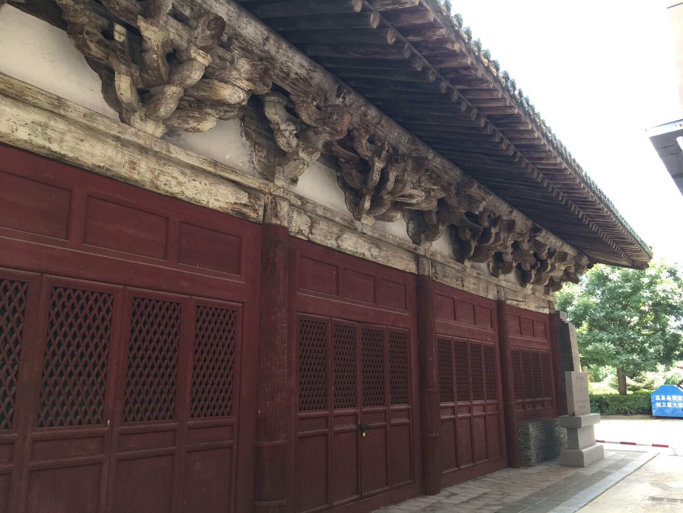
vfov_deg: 48.2
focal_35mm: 29
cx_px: 342
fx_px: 572
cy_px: 256
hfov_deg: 61.7
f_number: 2.2
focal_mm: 4.15
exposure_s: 1/100
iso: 32
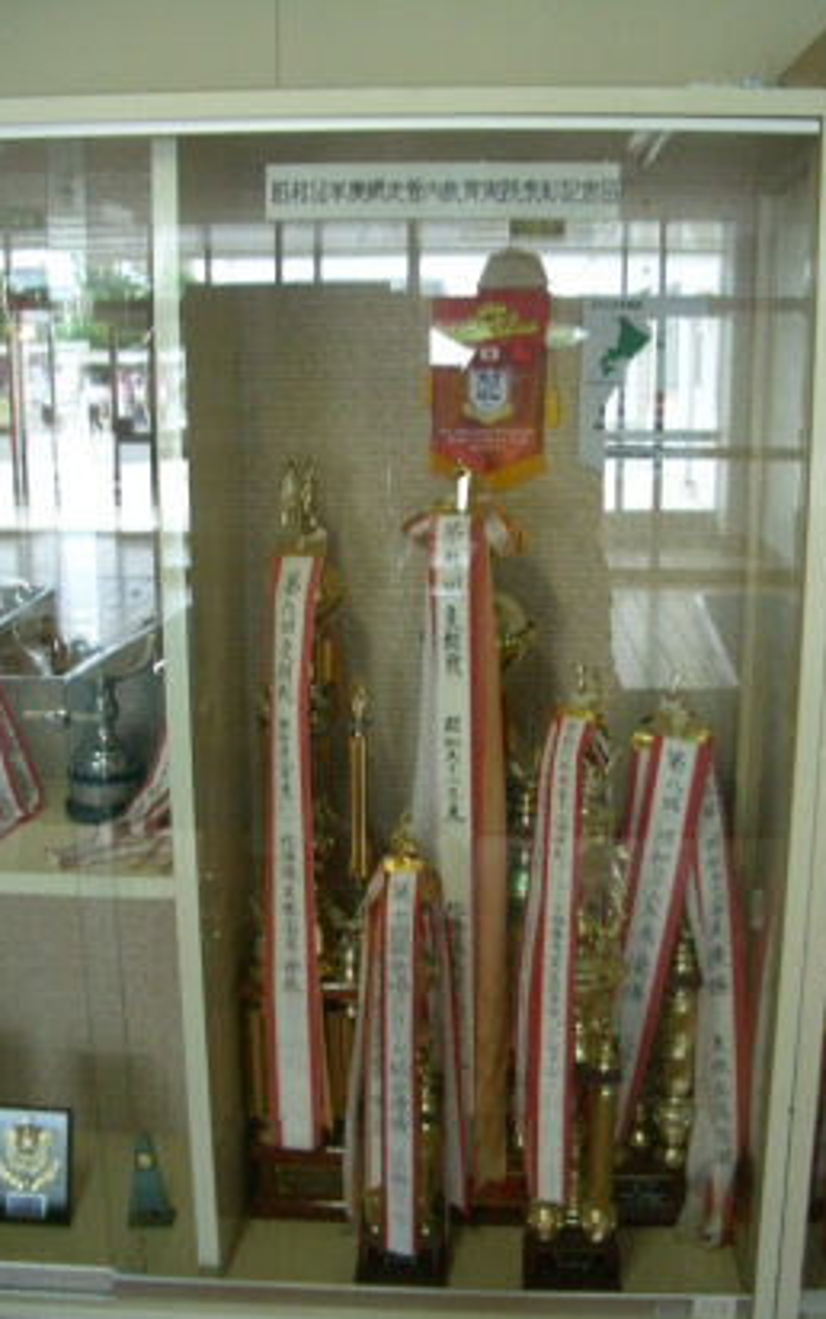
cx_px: 450
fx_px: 1367
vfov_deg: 51.5
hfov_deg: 33.6
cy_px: 669
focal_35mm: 38
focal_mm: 5.8
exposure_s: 1/80
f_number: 2.6
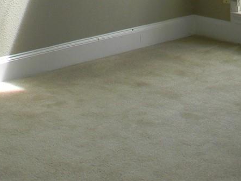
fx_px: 891
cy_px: -164
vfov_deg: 10.7
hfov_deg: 15.4
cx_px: 70
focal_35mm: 128
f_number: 3.5
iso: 80
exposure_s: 1/45.5
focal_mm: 5
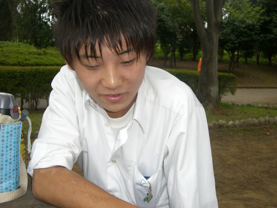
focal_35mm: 47
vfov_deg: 30.9
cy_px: 104
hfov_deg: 40.4
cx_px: 138
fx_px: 376
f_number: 3
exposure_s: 1/250
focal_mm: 7.6
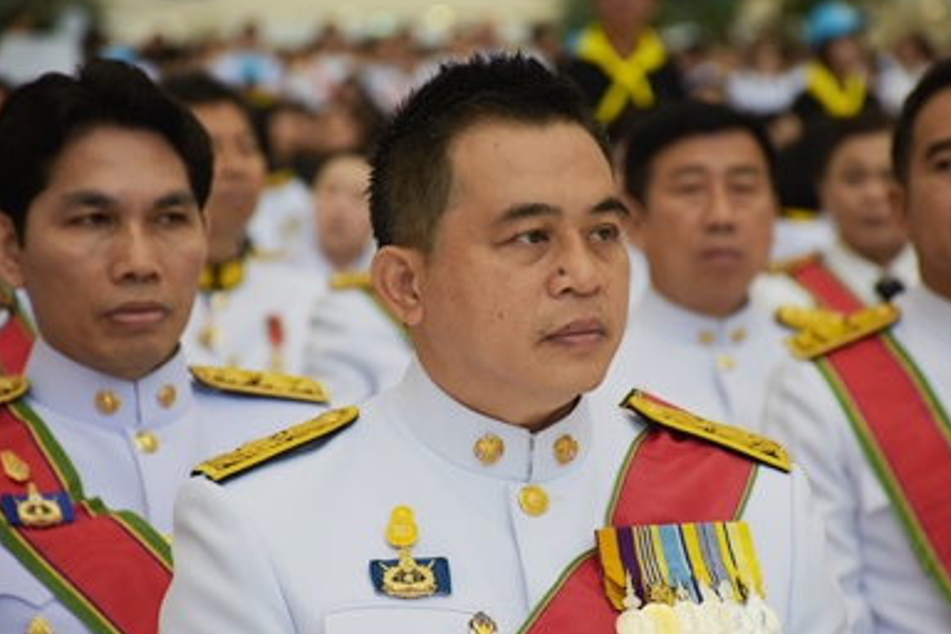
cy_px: 357
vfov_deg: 5.6
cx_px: 513
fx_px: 6498
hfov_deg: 8.4
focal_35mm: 246
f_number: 5.6
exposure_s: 1/80
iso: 320
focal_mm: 140
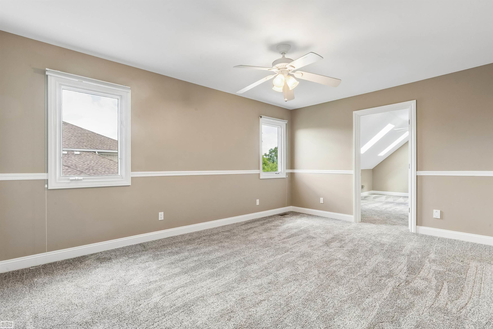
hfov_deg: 96.7
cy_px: 164
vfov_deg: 73.7
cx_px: 246
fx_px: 219
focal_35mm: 16
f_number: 14
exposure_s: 1/5
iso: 400
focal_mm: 16
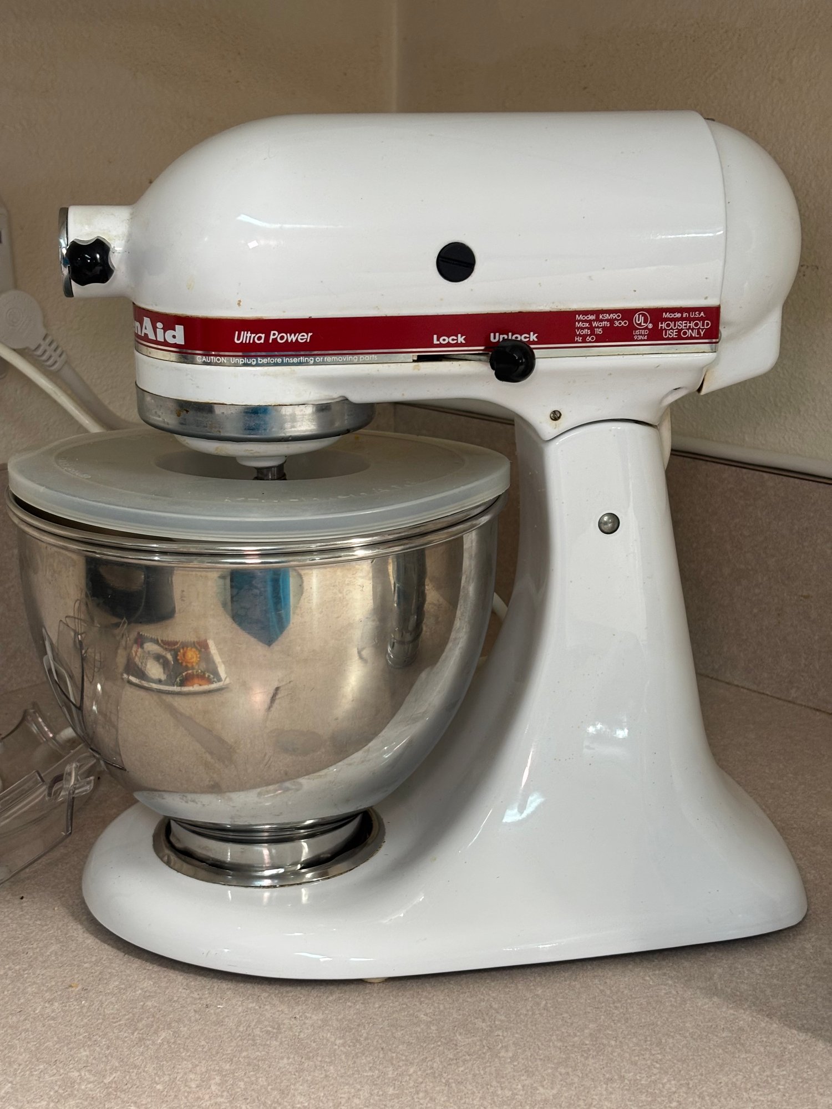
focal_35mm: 52
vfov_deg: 36.8
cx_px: 416
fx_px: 1666
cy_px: 554
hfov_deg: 28.0
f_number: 1.6
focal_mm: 5.96
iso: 64
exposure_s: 1/60
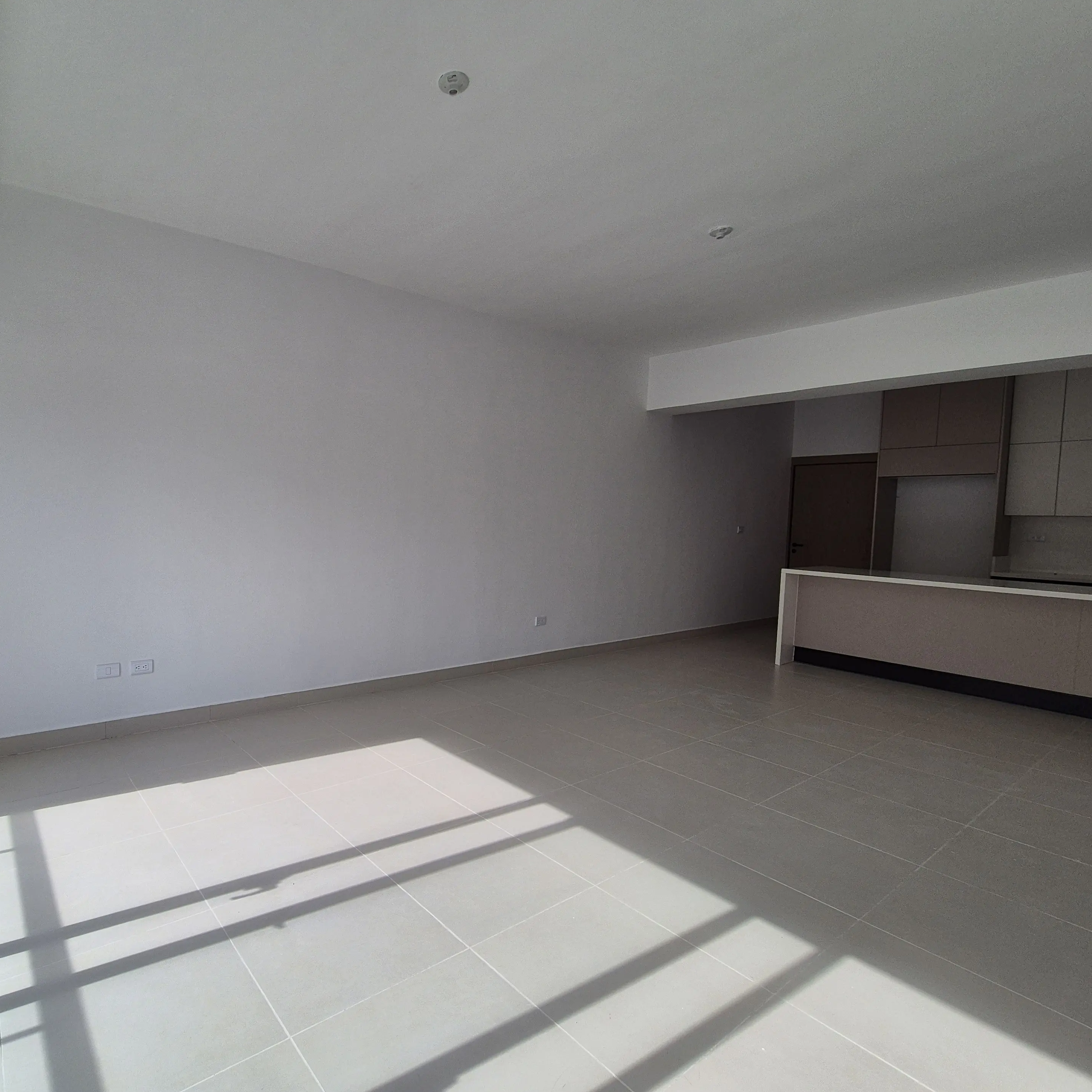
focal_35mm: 16
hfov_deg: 85.1
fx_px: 571
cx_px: 387
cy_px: 559
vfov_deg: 87.4
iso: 50
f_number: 2.2
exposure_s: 1/1512
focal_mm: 2.2
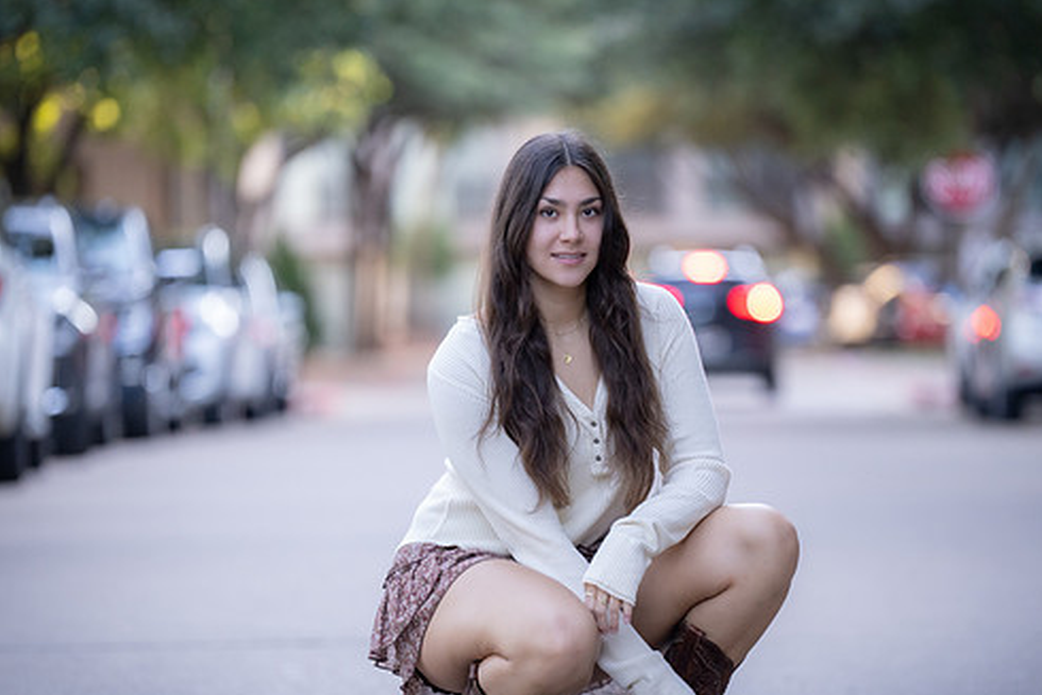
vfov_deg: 6.6
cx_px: 528
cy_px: 391
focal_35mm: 208
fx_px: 6022
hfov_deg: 9.9
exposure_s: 1/320
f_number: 2.8
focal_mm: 167
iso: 1250
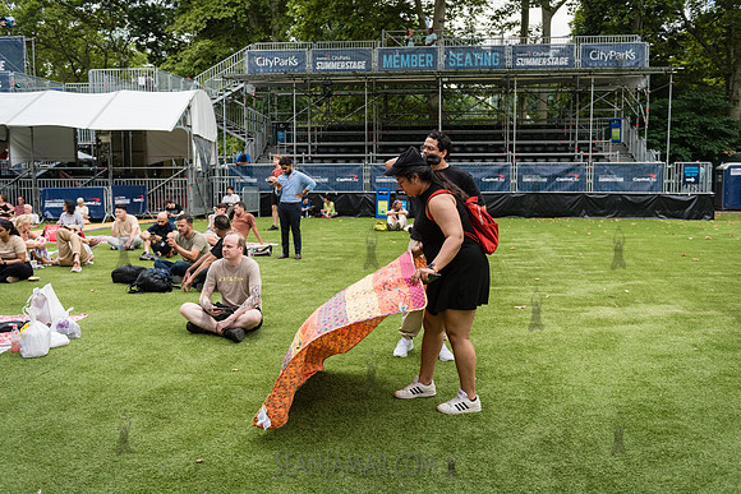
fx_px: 714
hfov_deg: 54.9
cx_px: 370
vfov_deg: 38.2
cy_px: 247
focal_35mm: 35
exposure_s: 1/2000
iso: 1000
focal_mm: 34
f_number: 3.2
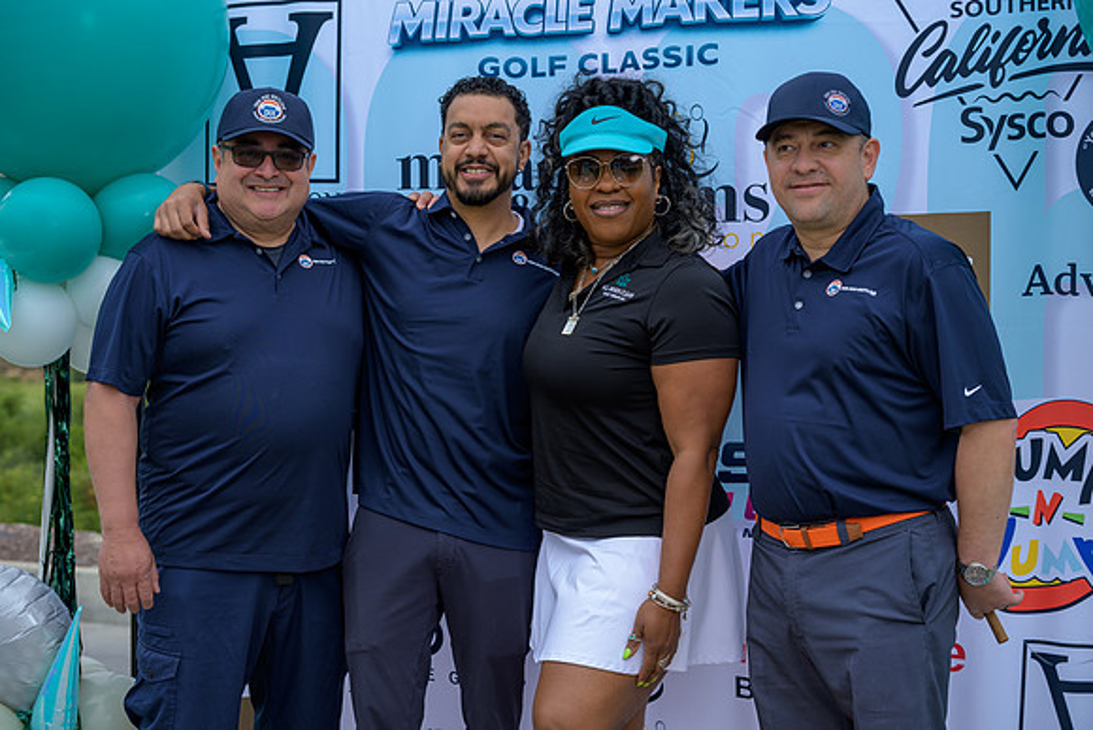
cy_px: 365
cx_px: 546
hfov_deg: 38.2
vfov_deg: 26.0
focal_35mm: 52
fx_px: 1579
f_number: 4
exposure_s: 1/200
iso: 125
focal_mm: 52
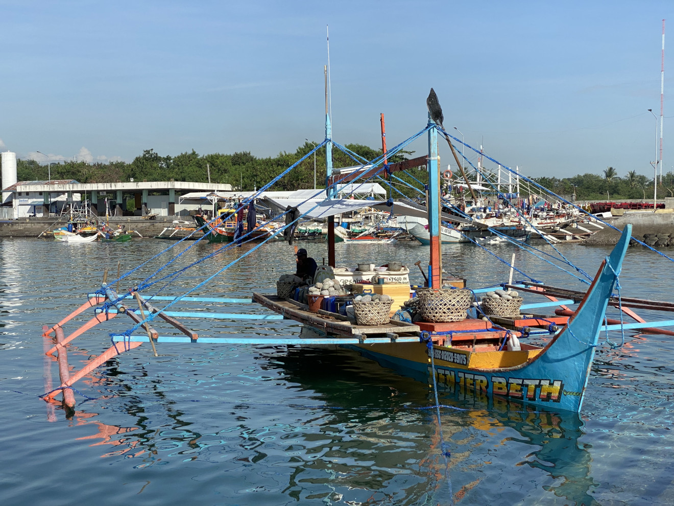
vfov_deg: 28.0
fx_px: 1012
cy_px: 253
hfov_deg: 36.8
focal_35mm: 52
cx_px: 337
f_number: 2
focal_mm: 6
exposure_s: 1/1776
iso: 20
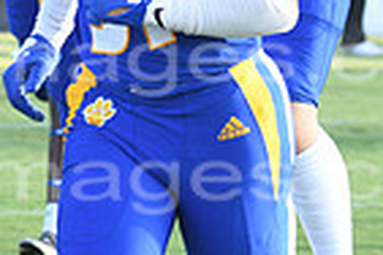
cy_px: -115
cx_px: -90
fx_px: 5659
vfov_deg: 2.6
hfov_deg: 3.9
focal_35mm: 532
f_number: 5.6
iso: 500
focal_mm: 86
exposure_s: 1/500
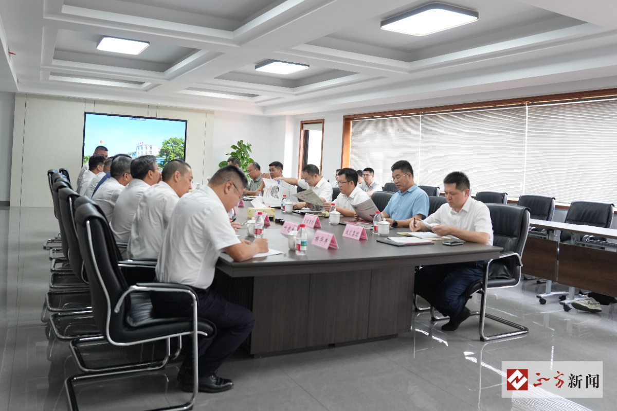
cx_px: 308
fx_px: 411
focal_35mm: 24
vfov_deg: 53.1
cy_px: 206
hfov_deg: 73.8
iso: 1250
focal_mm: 24
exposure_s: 1/320
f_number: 2.8
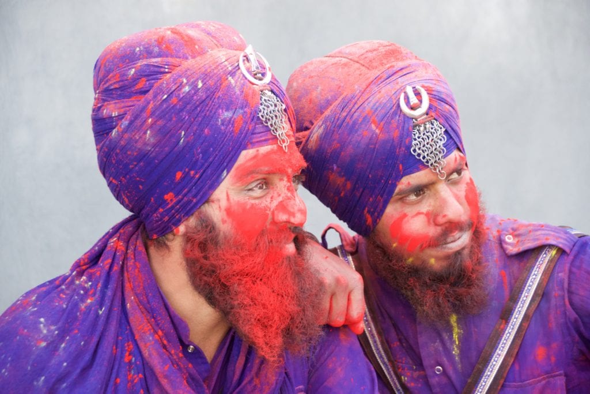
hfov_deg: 13.0
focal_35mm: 158
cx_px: 295
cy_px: 197
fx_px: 2581
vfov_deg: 8.7
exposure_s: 1/160
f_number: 5.6
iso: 1250
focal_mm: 105
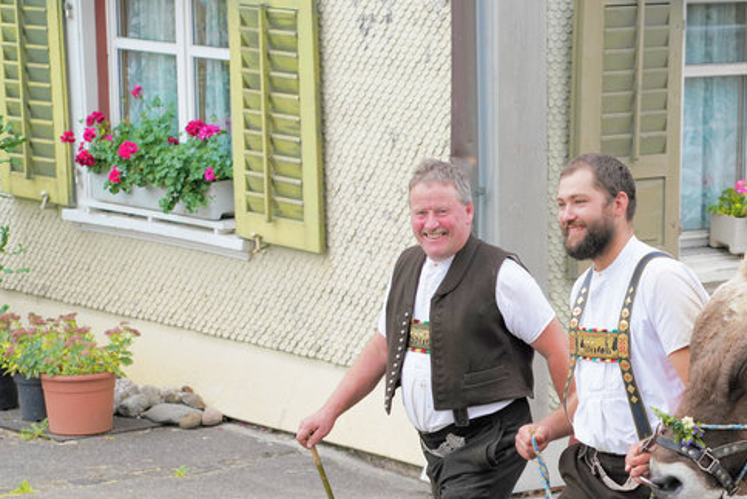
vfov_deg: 8.7
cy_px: 323
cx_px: 603
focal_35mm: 158
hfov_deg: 12.9
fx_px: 3279
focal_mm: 85
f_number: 5.6
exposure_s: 1/640
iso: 800
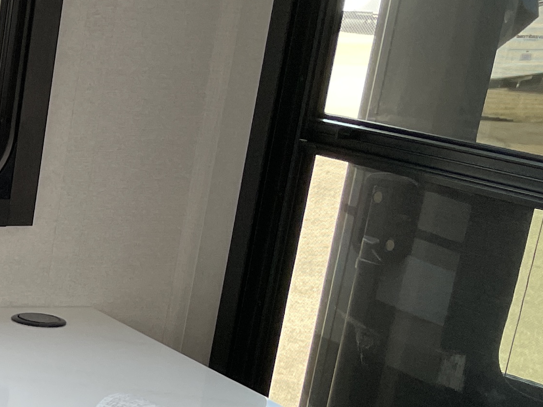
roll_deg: -1.3
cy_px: 483
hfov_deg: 17.9
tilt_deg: -19.6
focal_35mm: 93
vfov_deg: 15.3
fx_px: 1459
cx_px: -360
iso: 100
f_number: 1.6
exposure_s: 1/121
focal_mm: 4.2
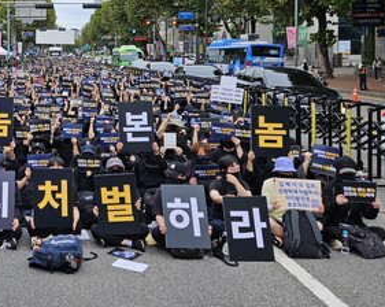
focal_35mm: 48
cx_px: 19
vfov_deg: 30.7
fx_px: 546
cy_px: 67
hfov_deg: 35.8
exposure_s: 1/217
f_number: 1.8
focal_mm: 5.4
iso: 25
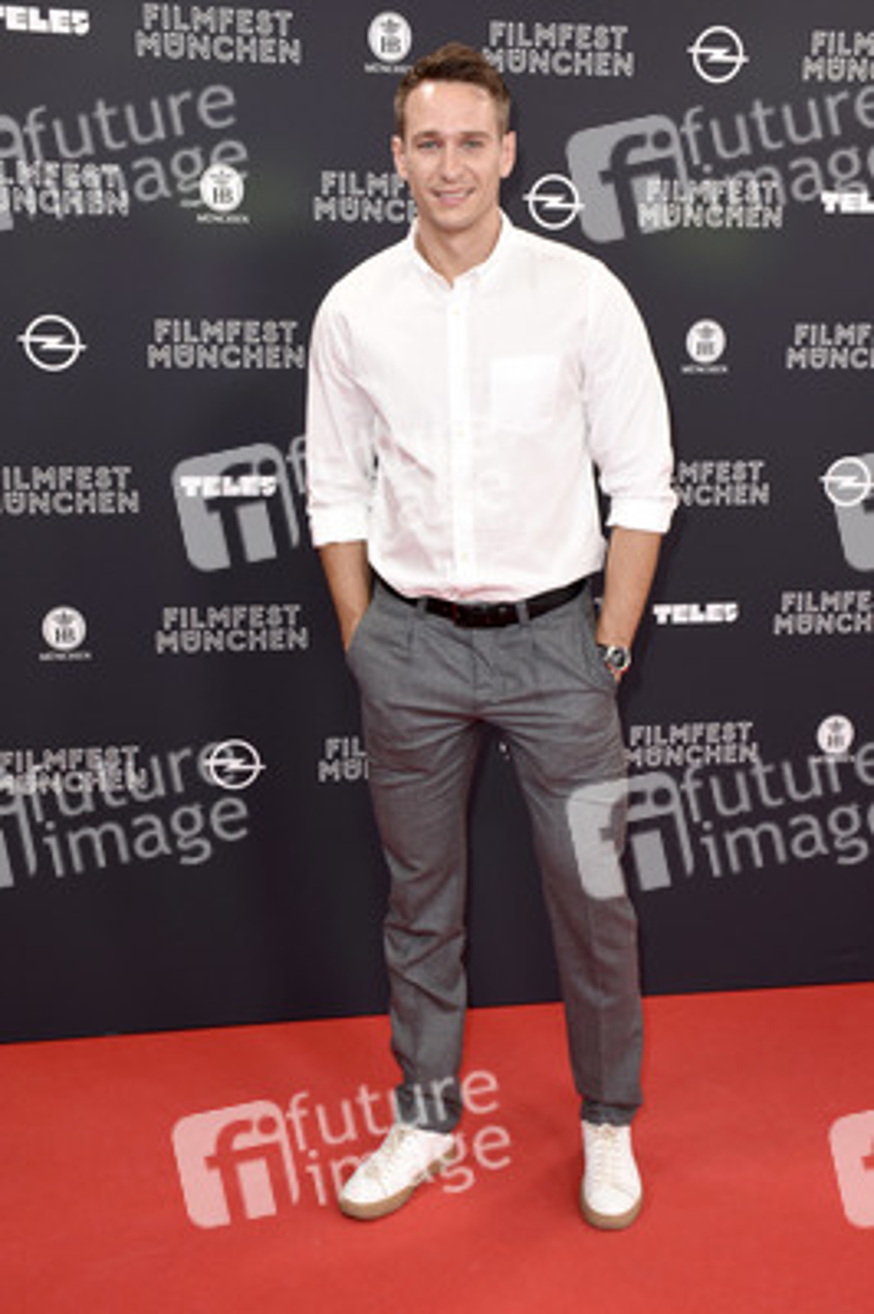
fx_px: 1641
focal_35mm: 45
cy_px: 657
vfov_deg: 43.6
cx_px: 437
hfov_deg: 29.8
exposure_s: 1/100
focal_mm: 30
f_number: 6.3
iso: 500
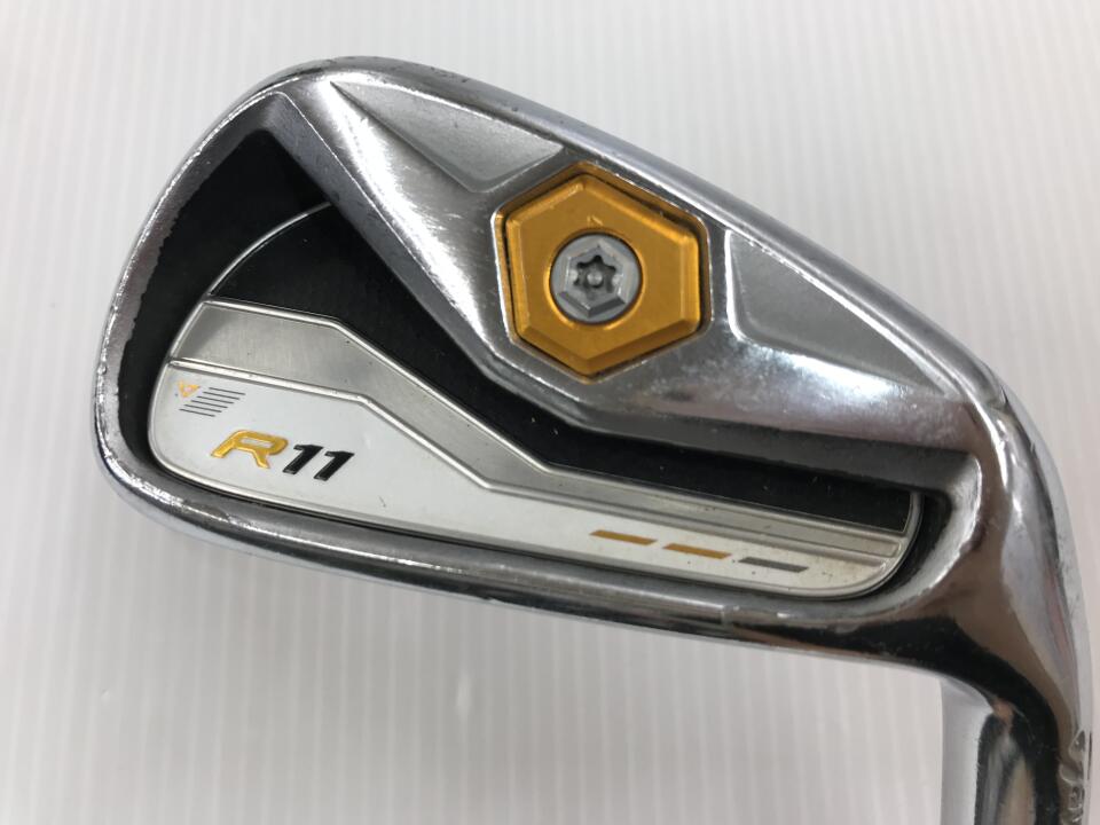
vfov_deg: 49.7
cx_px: 550
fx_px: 890
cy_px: 412
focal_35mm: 28
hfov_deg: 63.4
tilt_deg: -75.0
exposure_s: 1/104
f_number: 1.8
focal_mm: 3.99
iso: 20
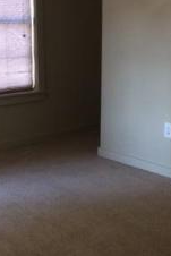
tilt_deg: -14.1
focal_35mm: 64
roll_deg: -0.5
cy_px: 142
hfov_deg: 21.2
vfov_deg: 31.4
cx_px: 120
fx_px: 455
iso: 64
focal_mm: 4.15
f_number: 2.2
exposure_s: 1/15
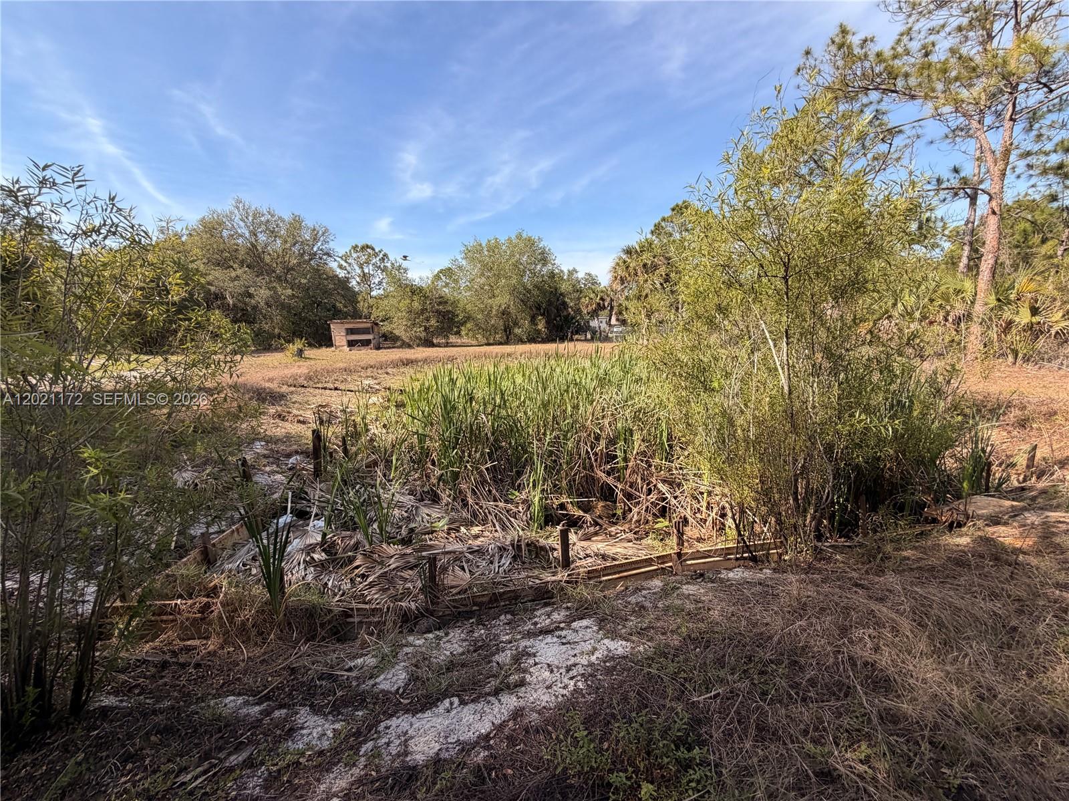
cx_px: 534
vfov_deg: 85.7
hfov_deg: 102.1
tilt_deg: -10.8
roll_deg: +0.2
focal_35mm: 14
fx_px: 432
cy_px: 400
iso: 40
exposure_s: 1/644
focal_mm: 2.22
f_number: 2.2
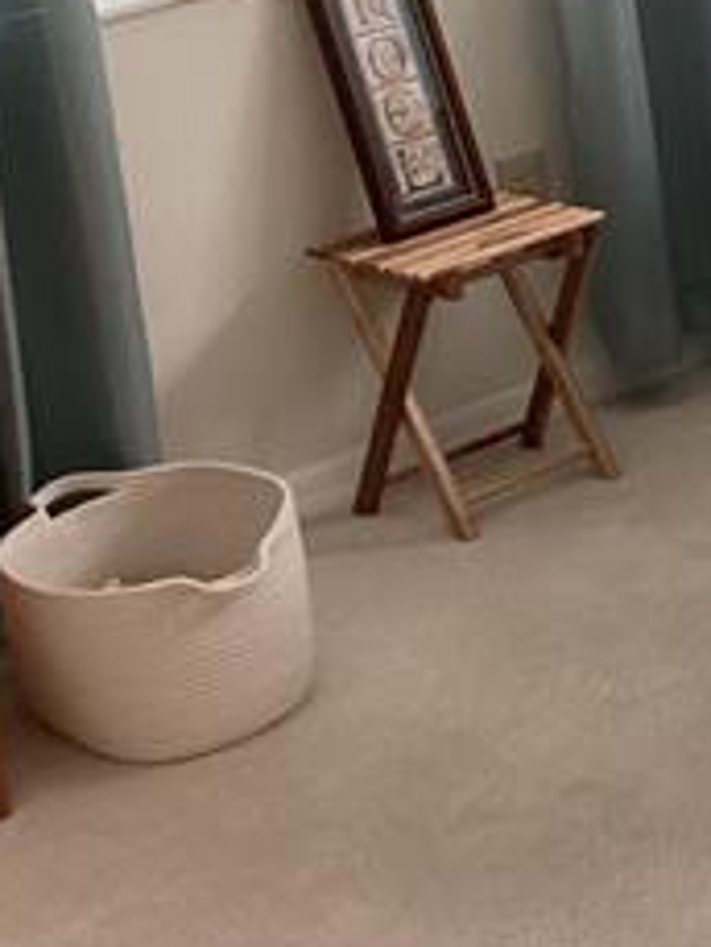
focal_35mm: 104
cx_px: 1145
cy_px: 8
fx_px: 2846
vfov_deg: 18.4
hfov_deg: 13.2
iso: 160
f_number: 2.4
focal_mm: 3.3
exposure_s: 1/60
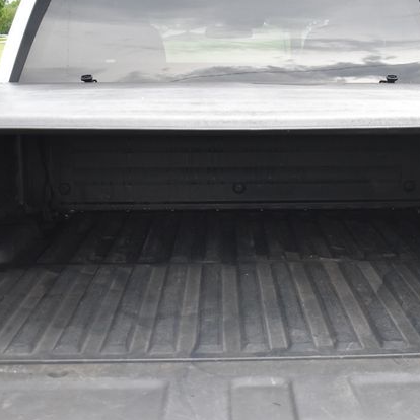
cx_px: 288
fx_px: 920
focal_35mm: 67
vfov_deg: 25.7
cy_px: 208
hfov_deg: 25.6
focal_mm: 34
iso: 800
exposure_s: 1/250
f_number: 4.5
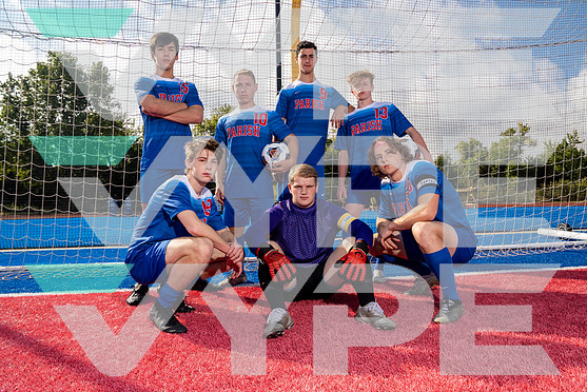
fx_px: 408
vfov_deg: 51.3
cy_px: 192
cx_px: 296
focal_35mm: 25
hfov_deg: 71.5
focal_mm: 24
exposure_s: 1/250
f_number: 5.6
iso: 100
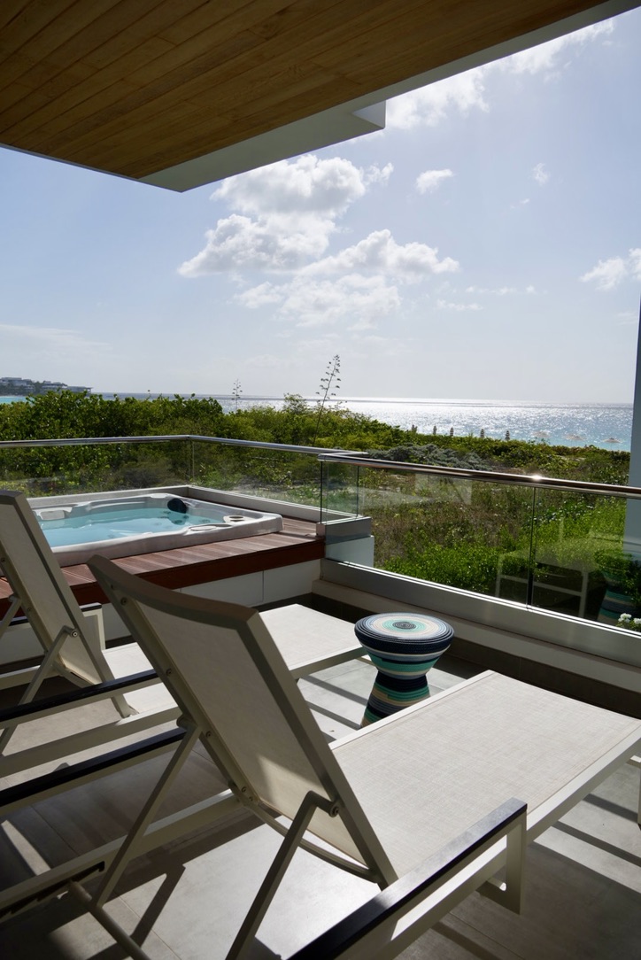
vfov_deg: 67.4
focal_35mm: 27
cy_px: 480
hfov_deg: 48.0
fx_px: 720
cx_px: 320
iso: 100
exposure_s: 1/2000
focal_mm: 18
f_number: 4.5
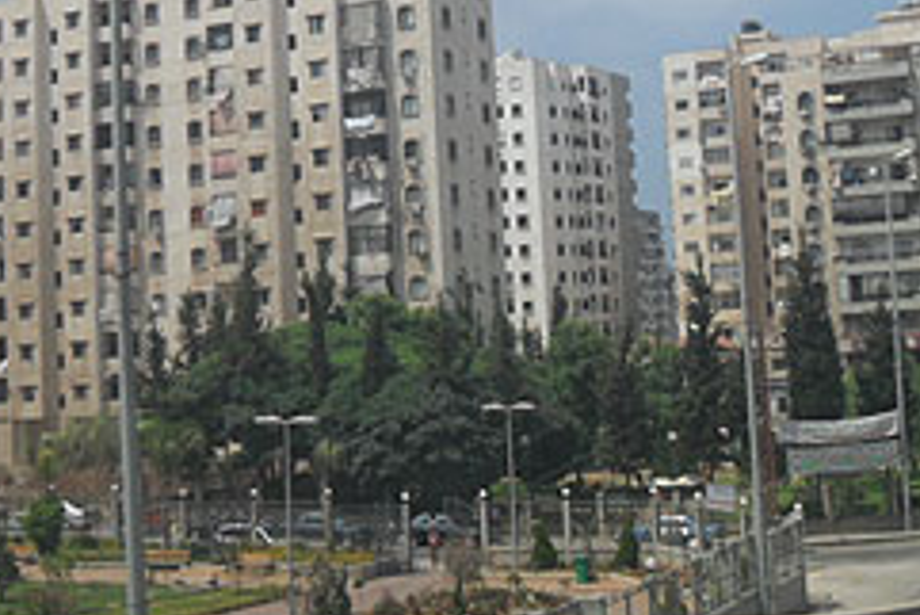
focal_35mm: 68
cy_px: 61
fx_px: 1739
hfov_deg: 29.6
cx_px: 470
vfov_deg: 19.7
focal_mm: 6.2
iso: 100
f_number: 8.9
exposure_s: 1/180
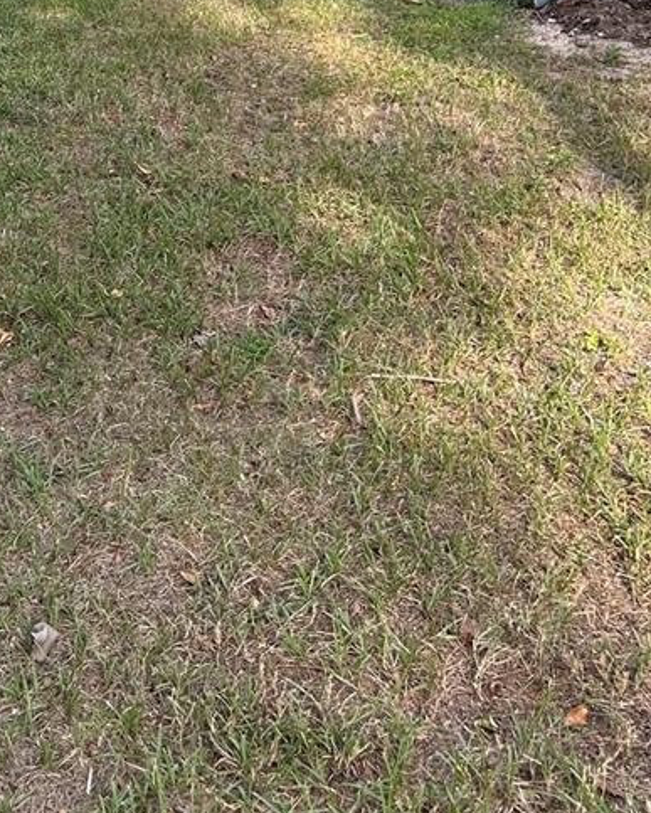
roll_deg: +1.8
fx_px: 1516
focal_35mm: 63
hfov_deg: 24.0
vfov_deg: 27.2
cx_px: 170
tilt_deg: -6.4
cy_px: -106
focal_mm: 5.7
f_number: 1.5
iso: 50
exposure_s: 1/504
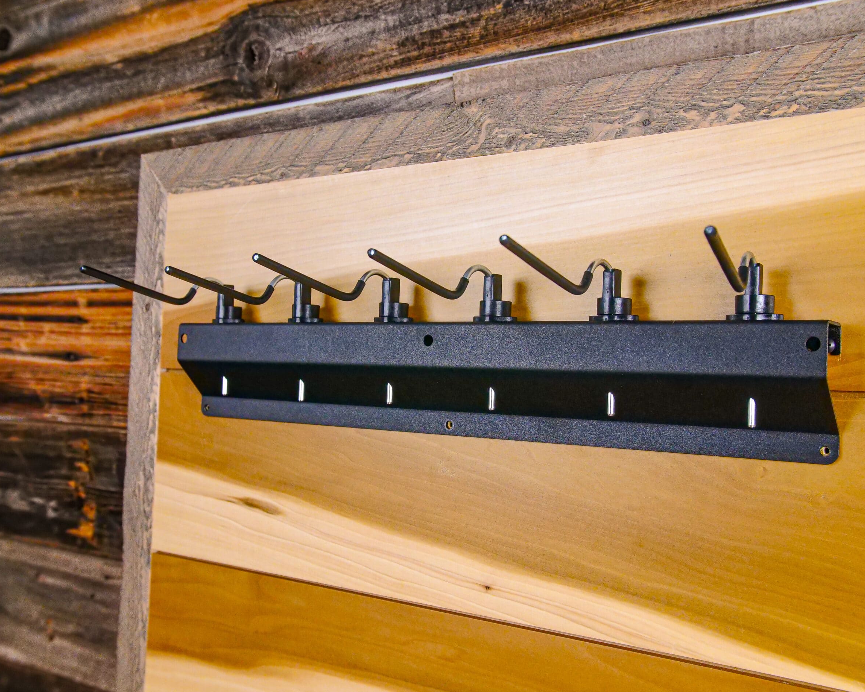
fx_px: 973
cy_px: 343
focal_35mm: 38
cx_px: 434
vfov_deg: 39.2
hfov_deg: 47.9
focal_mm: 18
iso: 2500
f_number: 5
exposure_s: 1/640
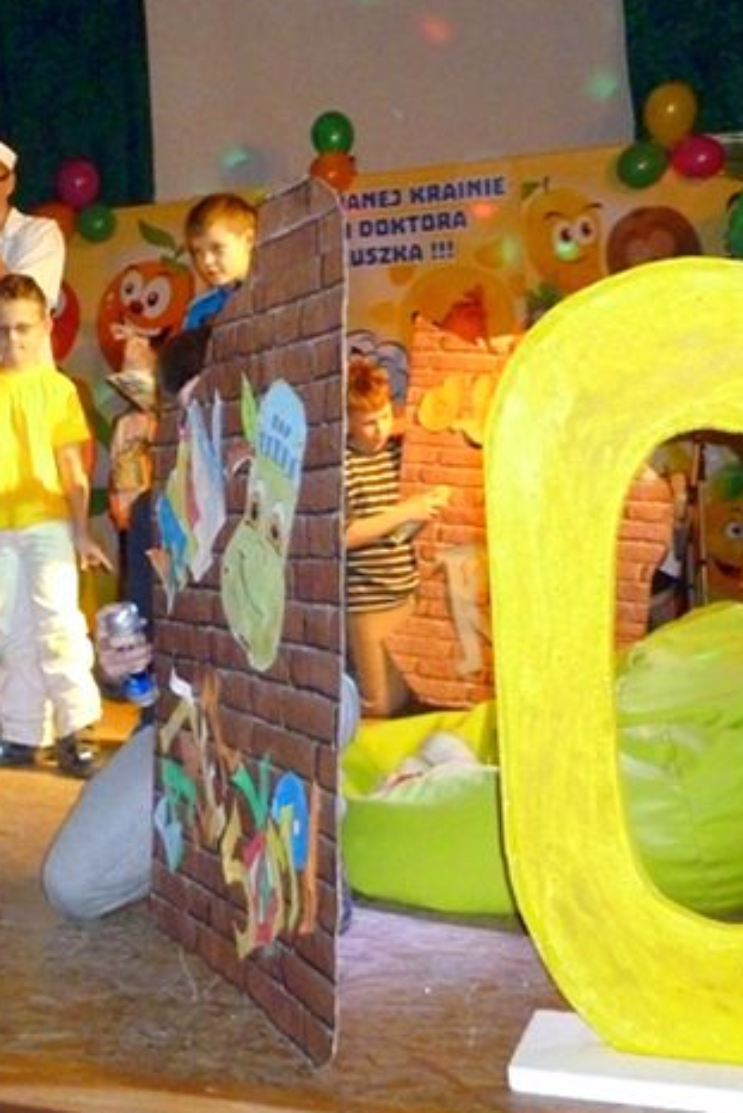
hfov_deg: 25.9
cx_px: 43
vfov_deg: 39.3
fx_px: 1547
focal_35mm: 50
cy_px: 413
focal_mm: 5
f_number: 3.3
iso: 500
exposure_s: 1/60
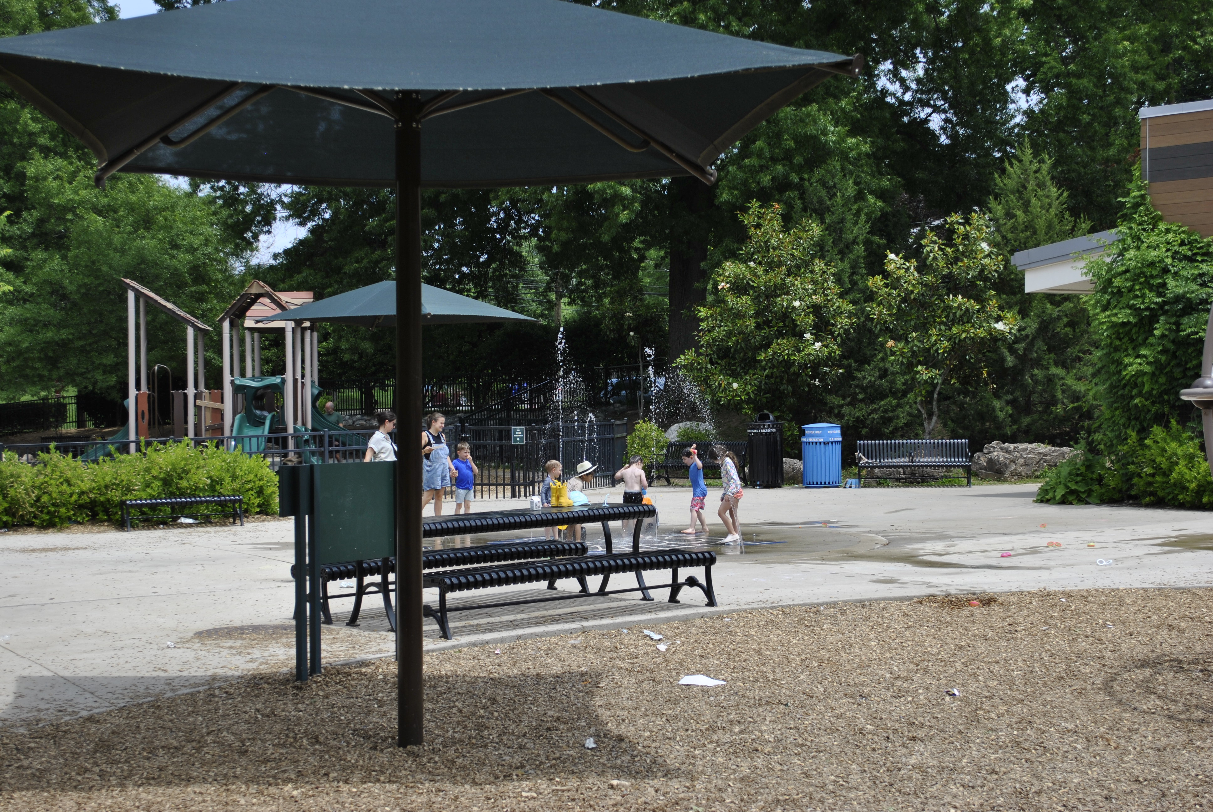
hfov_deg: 36.8
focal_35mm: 54
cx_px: 606
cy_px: 406
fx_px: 1822
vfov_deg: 25.1
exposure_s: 1/500
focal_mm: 36
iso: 100
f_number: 5.6
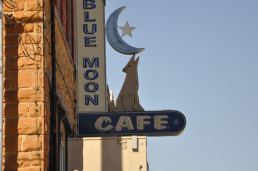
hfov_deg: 10.5
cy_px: 69
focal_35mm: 197
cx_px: 136
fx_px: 1406
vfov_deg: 7.0
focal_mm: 105
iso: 400
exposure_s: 1/500
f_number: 5.6
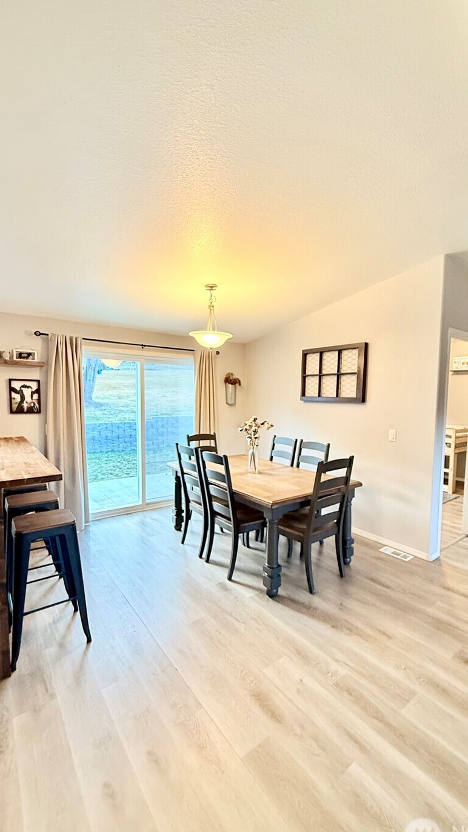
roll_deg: -1.4
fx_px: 353
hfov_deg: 66.9
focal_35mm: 16
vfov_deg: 99.3
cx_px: 261
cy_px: 429
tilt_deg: -4.4
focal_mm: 2.22
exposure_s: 1/60
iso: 500
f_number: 2.2
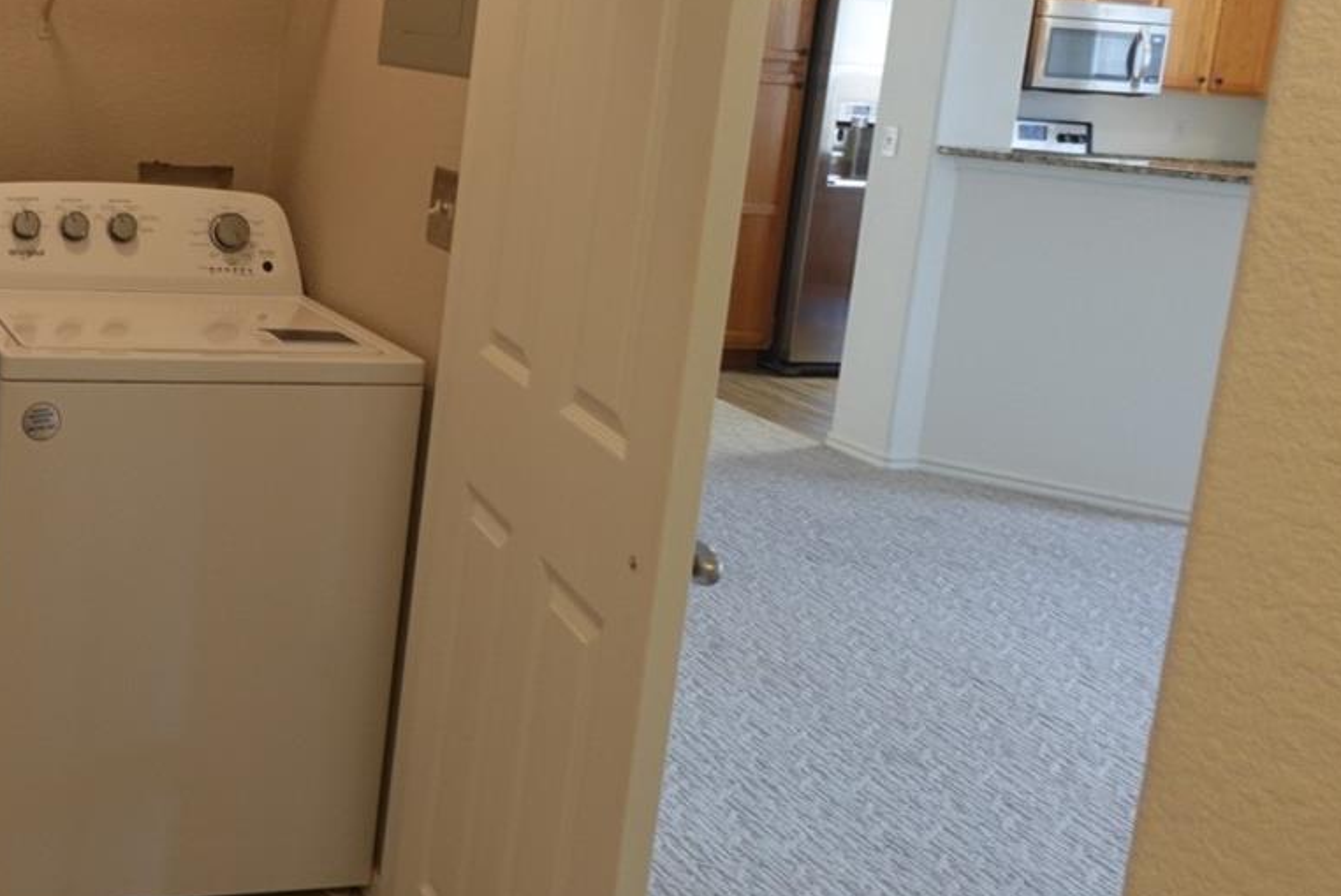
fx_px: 1565
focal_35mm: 42
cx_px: 67
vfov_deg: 31.4
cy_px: 224
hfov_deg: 41.6
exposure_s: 1/80
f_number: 2
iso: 250
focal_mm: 7.6
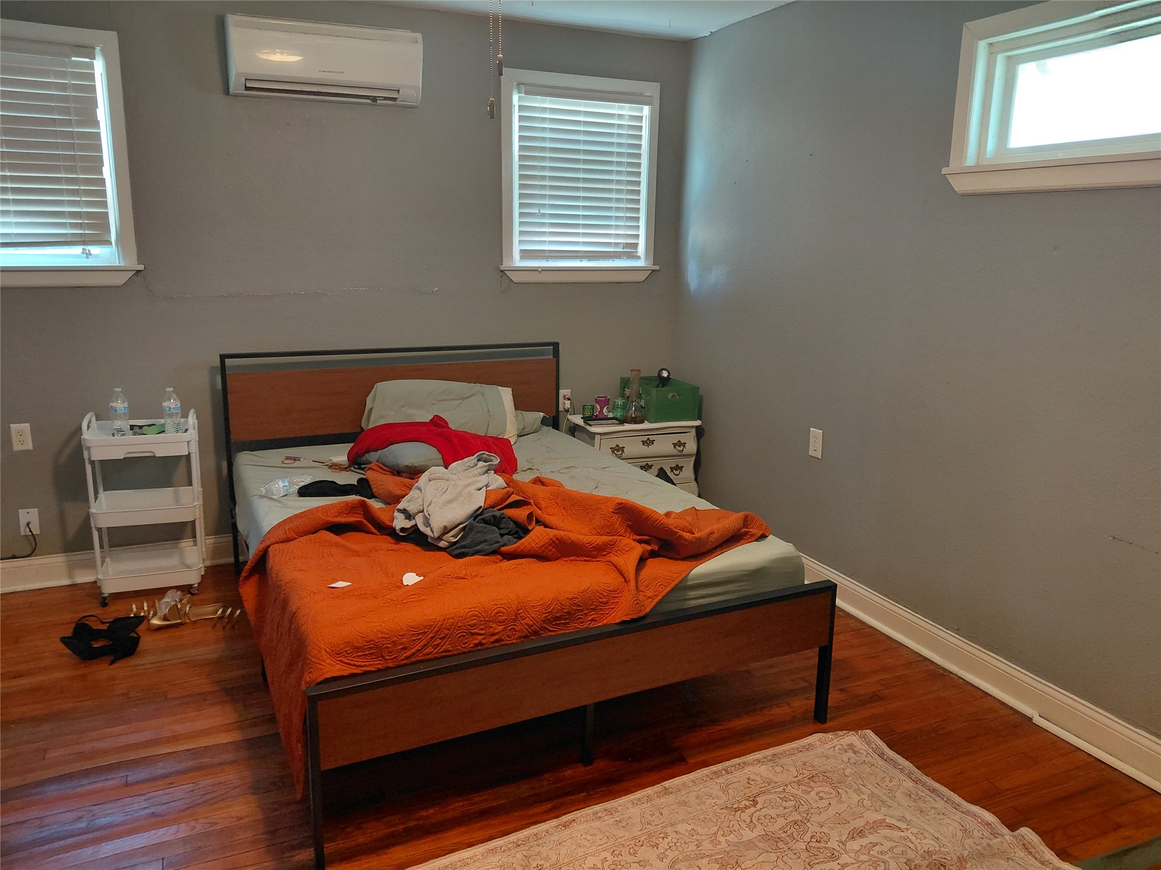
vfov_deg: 54.9
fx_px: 838
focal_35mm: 25
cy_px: 435
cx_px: 580
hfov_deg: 69.4
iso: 400
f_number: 1.8
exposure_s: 1/40
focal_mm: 4.69
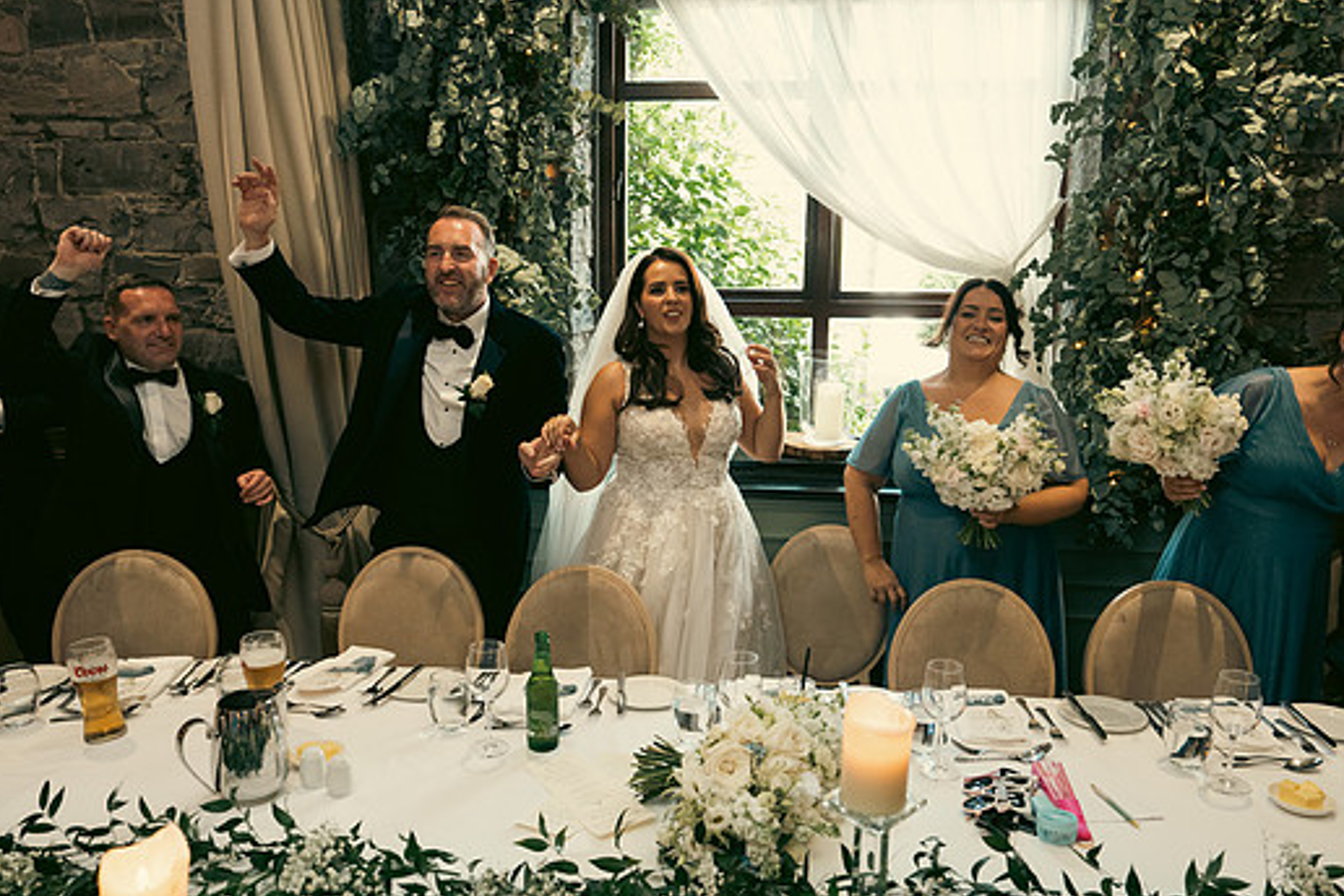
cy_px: 470
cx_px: 675
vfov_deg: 47.9
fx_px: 1008
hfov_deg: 67.4
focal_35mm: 27
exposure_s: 1/160
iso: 1600
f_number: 3.5
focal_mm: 24
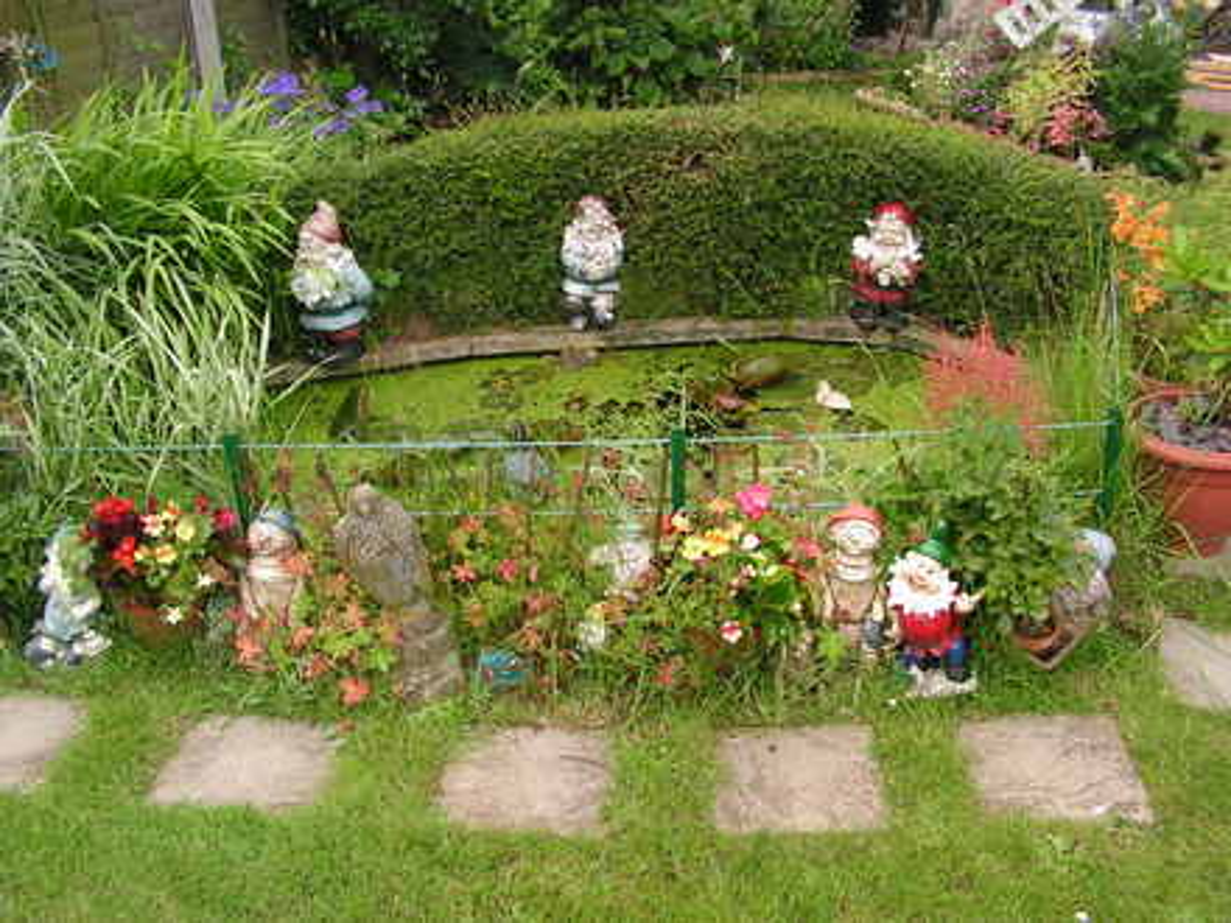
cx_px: 616
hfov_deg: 51.4
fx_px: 1280
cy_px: 462
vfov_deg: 39.7
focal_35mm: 36
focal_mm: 6
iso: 64
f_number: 3.2
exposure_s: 1/200
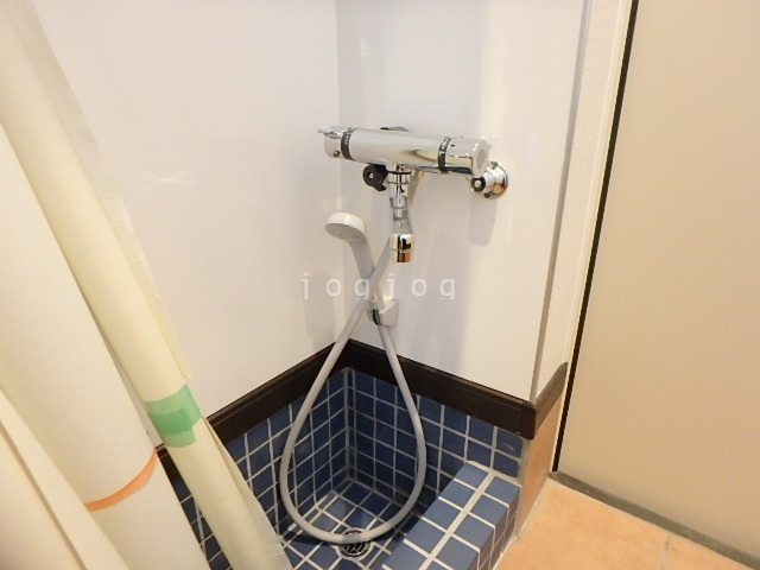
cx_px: 380
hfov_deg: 79.0
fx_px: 461
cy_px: 285
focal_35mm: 21
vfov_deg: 63.4
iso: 800
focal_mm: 3.7
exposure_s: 1/10
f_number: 3.5
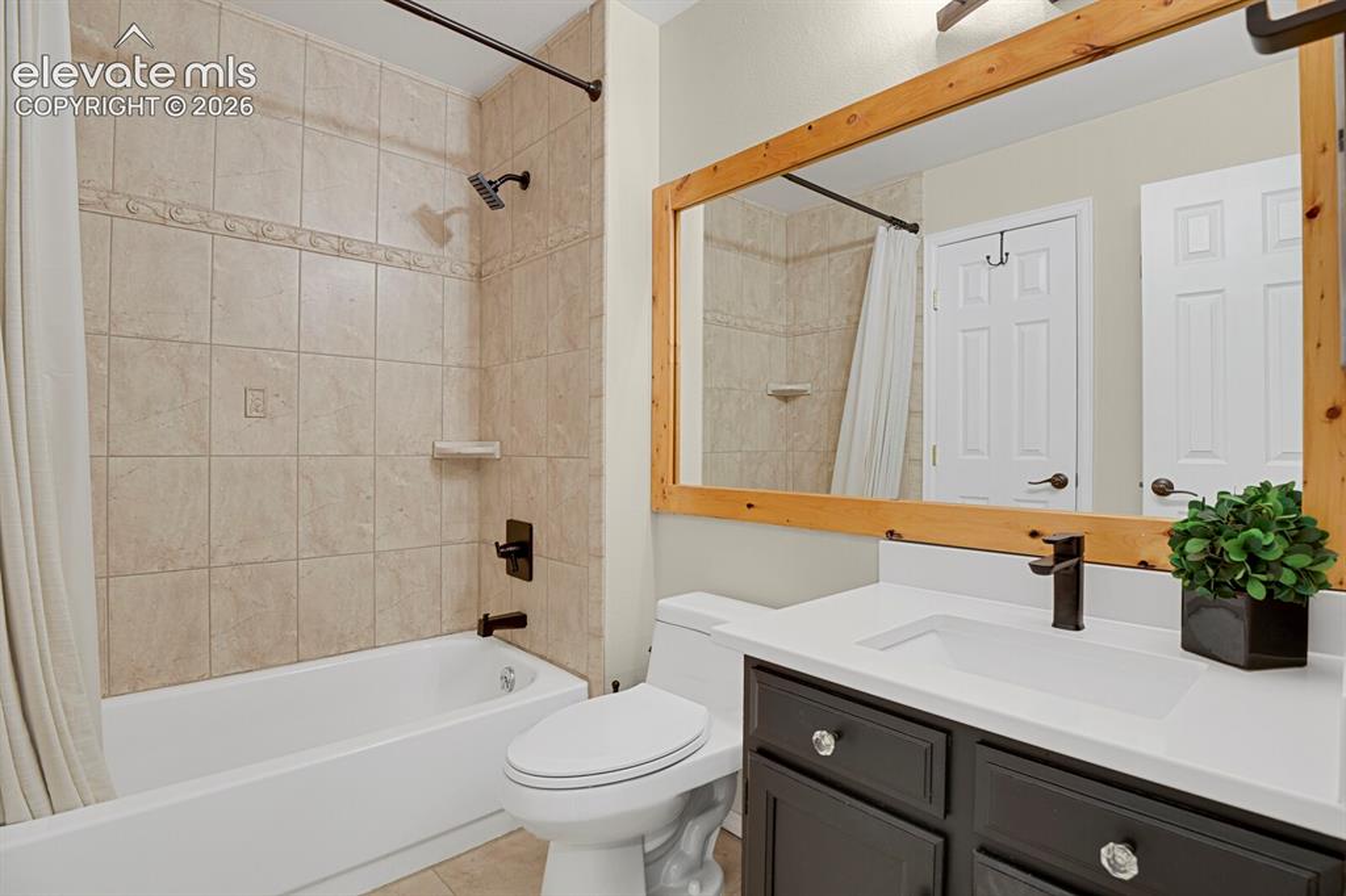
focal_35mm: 17
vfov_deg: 70.4
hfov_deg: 93.3
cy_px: 448
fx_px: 635
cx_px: 673
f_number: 6.3
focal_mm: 17
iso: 250
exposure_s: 2.5
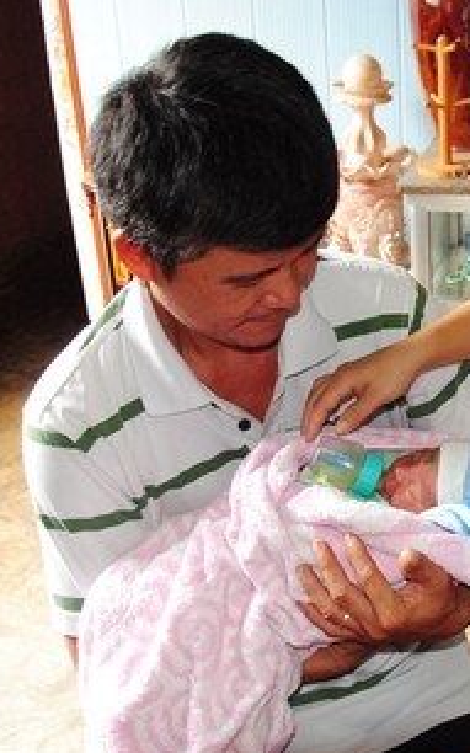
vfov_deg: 37.5
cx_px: 428
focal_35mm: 54
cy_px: 402
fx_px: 1108
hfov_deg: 23.3
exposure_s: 1/40
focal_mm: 20
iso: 500
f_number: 3.5
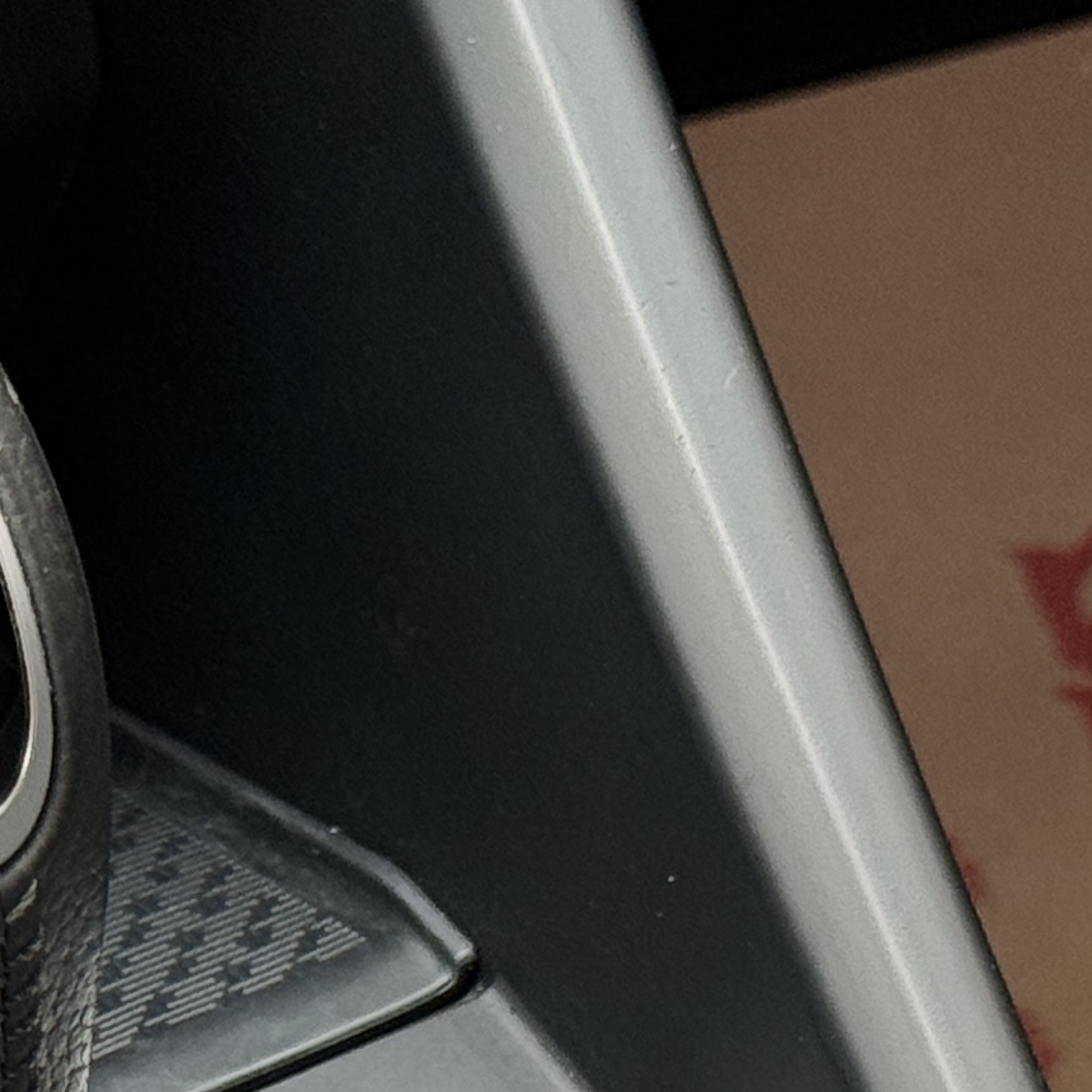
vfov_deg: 8.6
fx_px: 7102
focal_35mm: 199
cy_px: 1642
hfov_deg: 8.7
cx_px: -91
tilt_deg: -51.1
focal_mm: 6.86
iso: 100
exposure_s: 1/60
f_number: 1.78
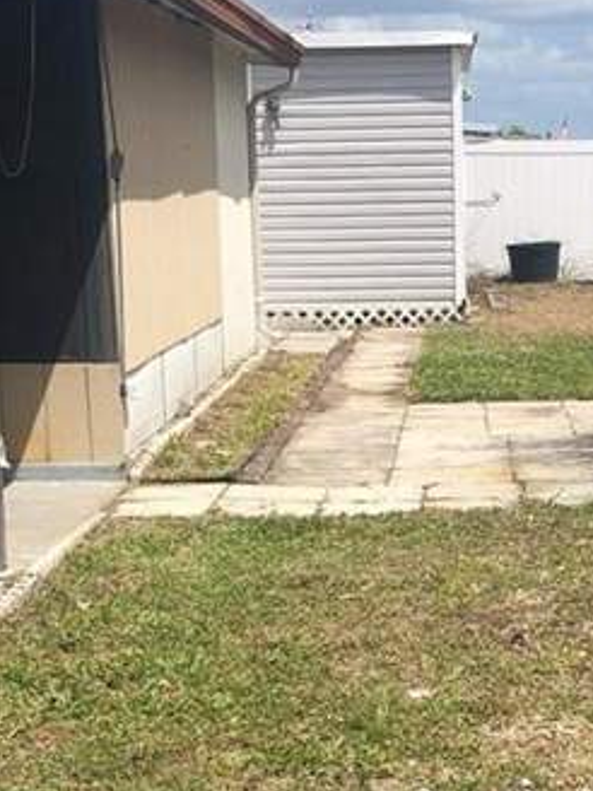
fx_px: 2079
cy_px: 634
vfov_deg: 21.3
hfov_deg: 16.1
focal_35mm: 91
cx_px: 499
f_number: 1.8
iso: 20
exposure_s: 1/2857
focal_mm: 3.99
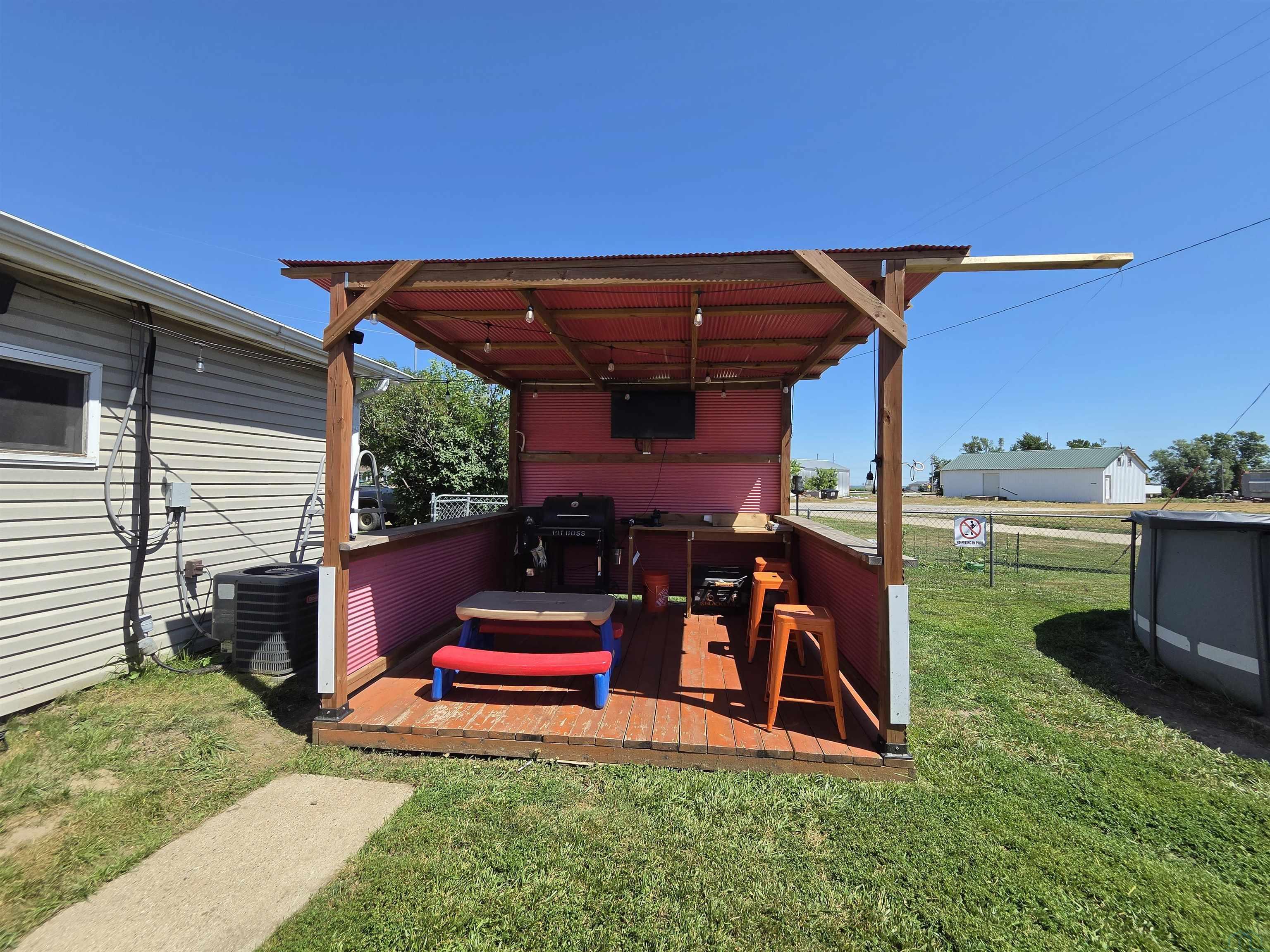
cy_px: 476
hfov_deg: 106.2
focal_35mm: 13
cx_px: 635
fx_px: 477
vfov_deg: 89.9
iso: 100
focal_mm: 2.2
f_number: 2.2
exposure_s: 1/2679
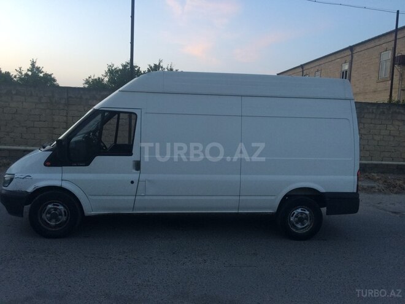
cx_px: 202
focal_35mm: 29
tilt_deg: -4.7
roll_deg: -3.5
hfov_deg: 61.7
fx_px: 339
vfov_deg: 48.2
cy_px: 152
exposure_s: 1/33
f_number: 2.2
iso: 32
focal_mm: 4.15
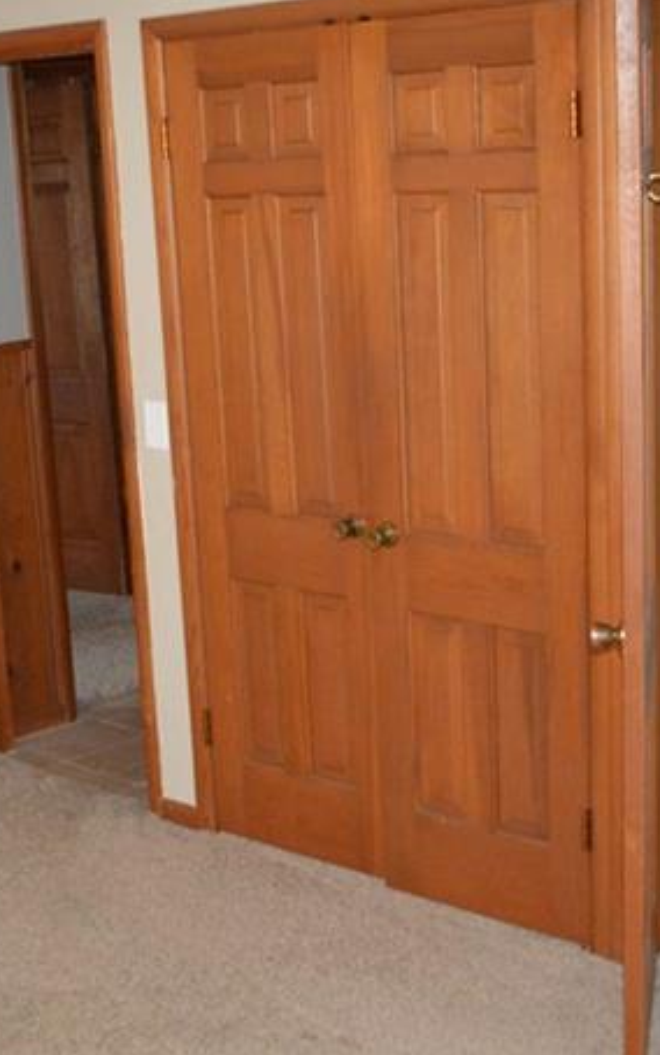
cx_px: 263
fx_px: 1783
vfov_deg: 32.9
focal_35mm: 62
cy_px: 602
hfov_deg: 20.9
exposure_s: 1/60
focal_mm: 18
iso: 1800
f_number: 3.5
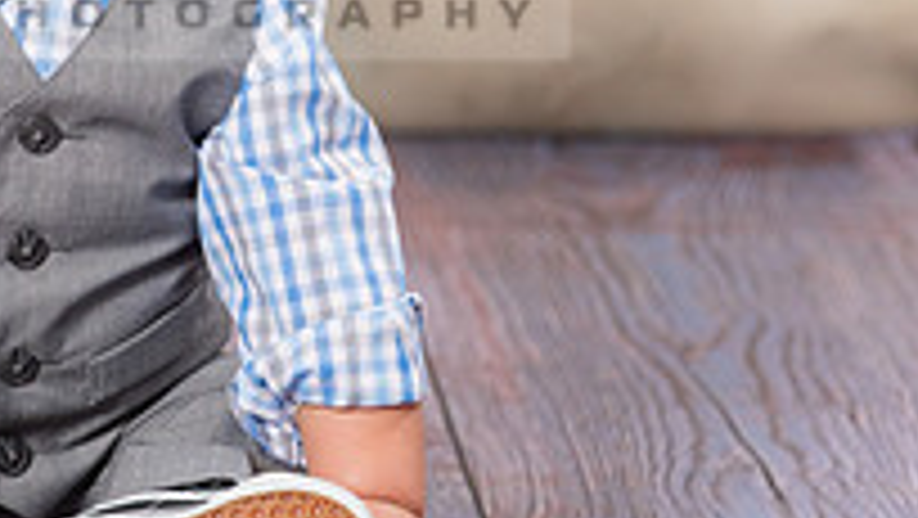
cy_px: -47
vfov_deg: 2.1
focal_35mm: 566
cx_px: 189
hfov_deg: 3.8
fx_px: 13785
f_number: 5.6
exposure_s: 1/125
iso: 200
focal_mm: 190
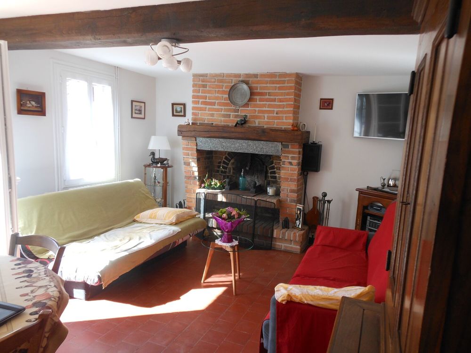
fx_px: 340
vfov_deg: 54.9
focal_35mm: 25
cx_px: 236
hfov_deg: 69.4
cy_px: 176
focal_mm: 4.5
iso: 80
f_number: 3.2
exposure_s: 1/40
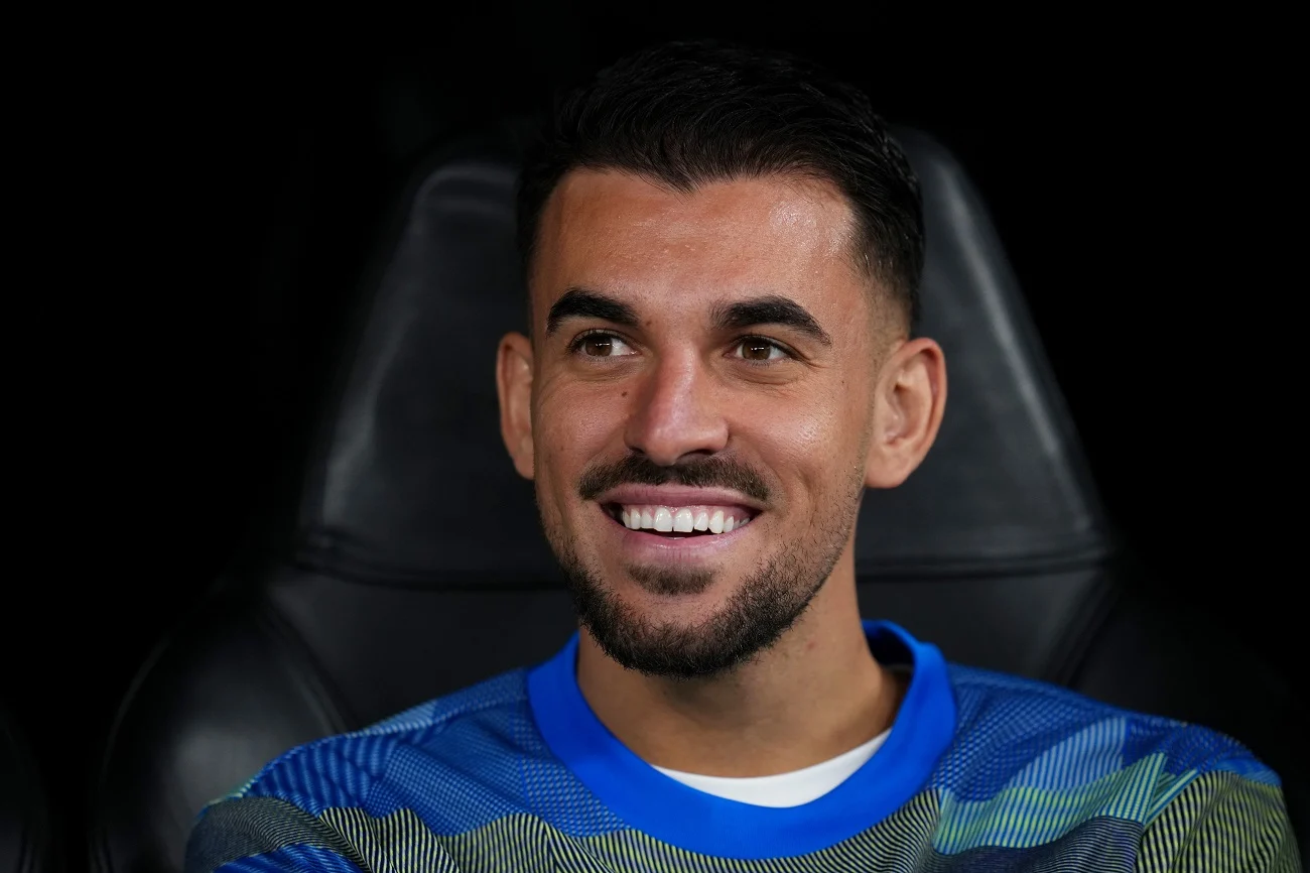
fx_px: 14551
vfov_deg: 3.4
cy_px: 436
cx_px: 655
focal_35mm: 400
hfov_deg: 5.2
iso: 1600
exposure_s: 1/1000
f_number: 2.8
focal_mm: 400
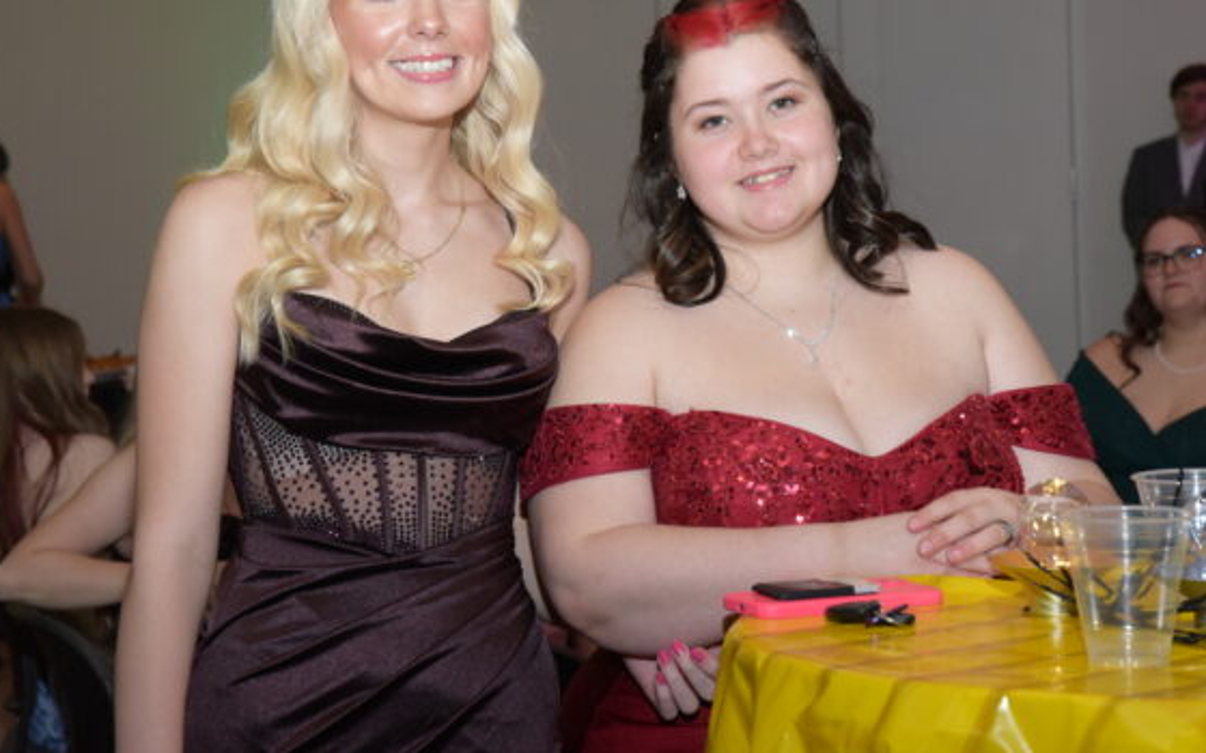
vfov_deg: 12.8
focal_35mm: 102
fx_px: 3352
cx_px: 622
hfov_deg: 20.4
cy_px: 282
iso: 2500
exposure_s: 1/160
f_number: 7.1
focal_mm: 70
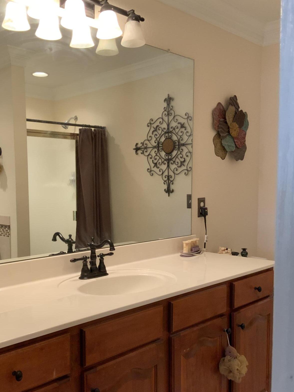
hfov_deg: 38.4
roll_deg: -0.3
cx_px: 111
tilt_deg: -5.3
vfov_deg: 50.0
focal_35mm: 37
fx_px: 419
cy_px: 226
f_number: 1.8
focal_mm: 3
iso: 160
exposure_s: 1/60
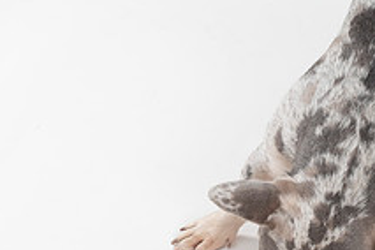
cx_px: 276
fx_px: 1677
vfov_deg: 8.5
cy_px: 197
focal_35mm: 161
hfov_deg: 12.7
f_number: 8
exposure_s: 1/200
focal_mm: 50
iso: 250
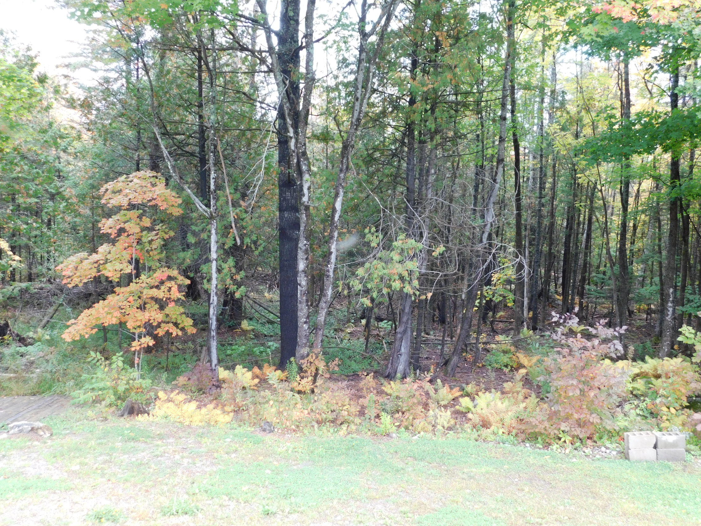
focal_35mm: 30
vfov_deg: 46.8
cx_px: 350
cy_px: 263
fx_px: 608
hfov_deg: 60.0
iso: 160
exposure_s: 1/30
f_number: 3.2
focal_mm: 5.3
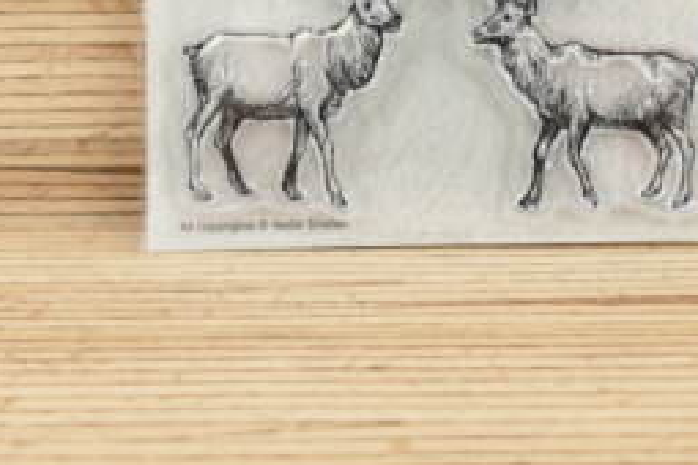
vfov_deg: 25.3
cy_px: 10
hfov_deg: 38.7
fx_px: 989
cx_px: 432
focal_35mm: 51
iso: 125
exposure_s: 1/60
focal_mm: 9.12
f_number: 2.8
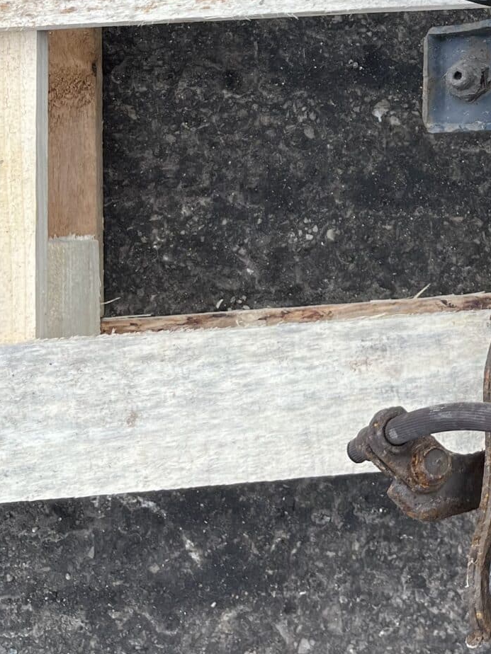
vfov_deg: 25.7
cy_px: 9
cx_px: 656
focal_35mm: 72
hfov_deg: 18.8
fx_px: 1362
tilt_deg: -83.6
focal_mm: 5.1
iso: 50
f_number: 1.6
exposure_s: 1/368
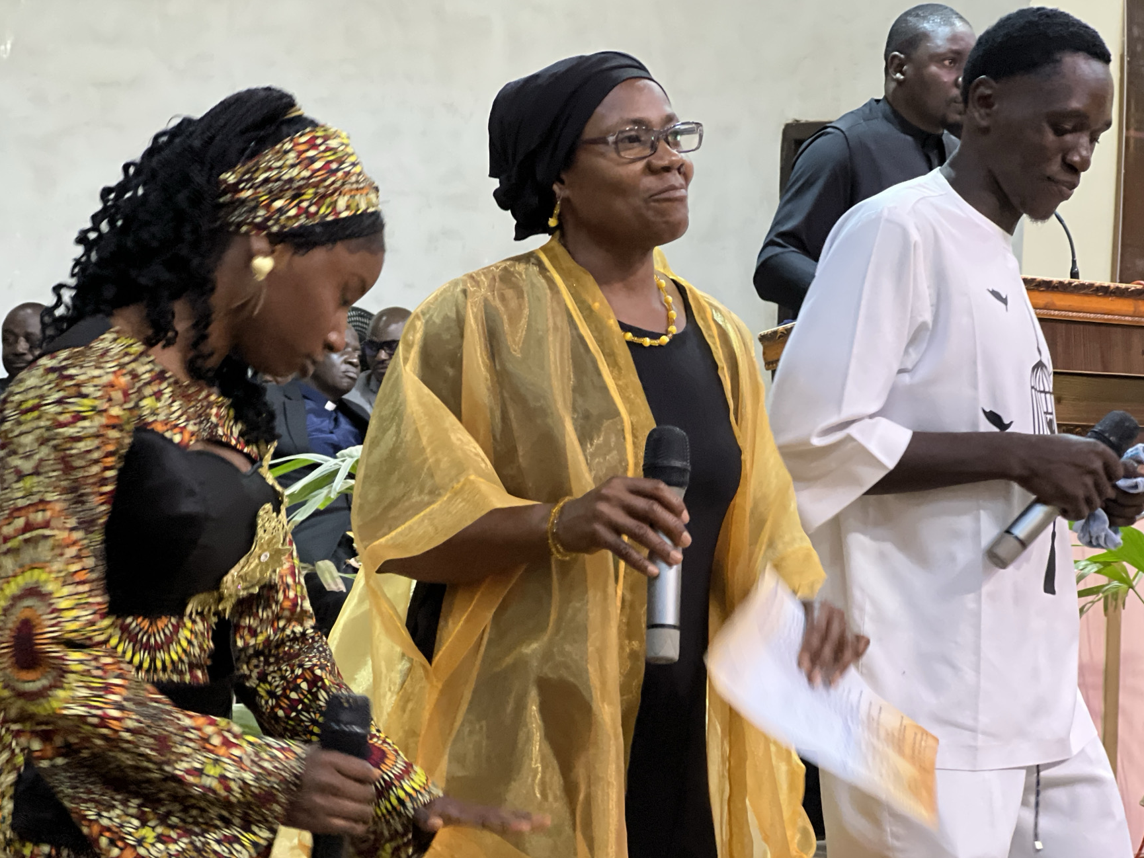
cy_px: 485
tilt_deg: -2.8
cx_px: 573
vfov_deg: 16.6
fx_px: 2942
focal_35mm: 89
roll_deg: -1.7
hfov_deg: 22.0
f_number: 2.8
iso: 400
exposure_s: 1/45
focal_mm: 9
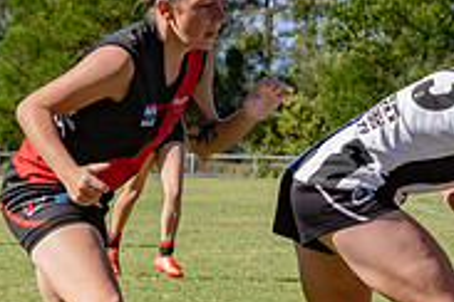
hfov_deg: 6.5
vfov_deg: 4.4
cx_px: 467
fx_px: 3960
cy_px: 348
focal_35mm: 314
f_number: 6.3
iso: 800
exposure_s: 1/3200
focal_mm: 62
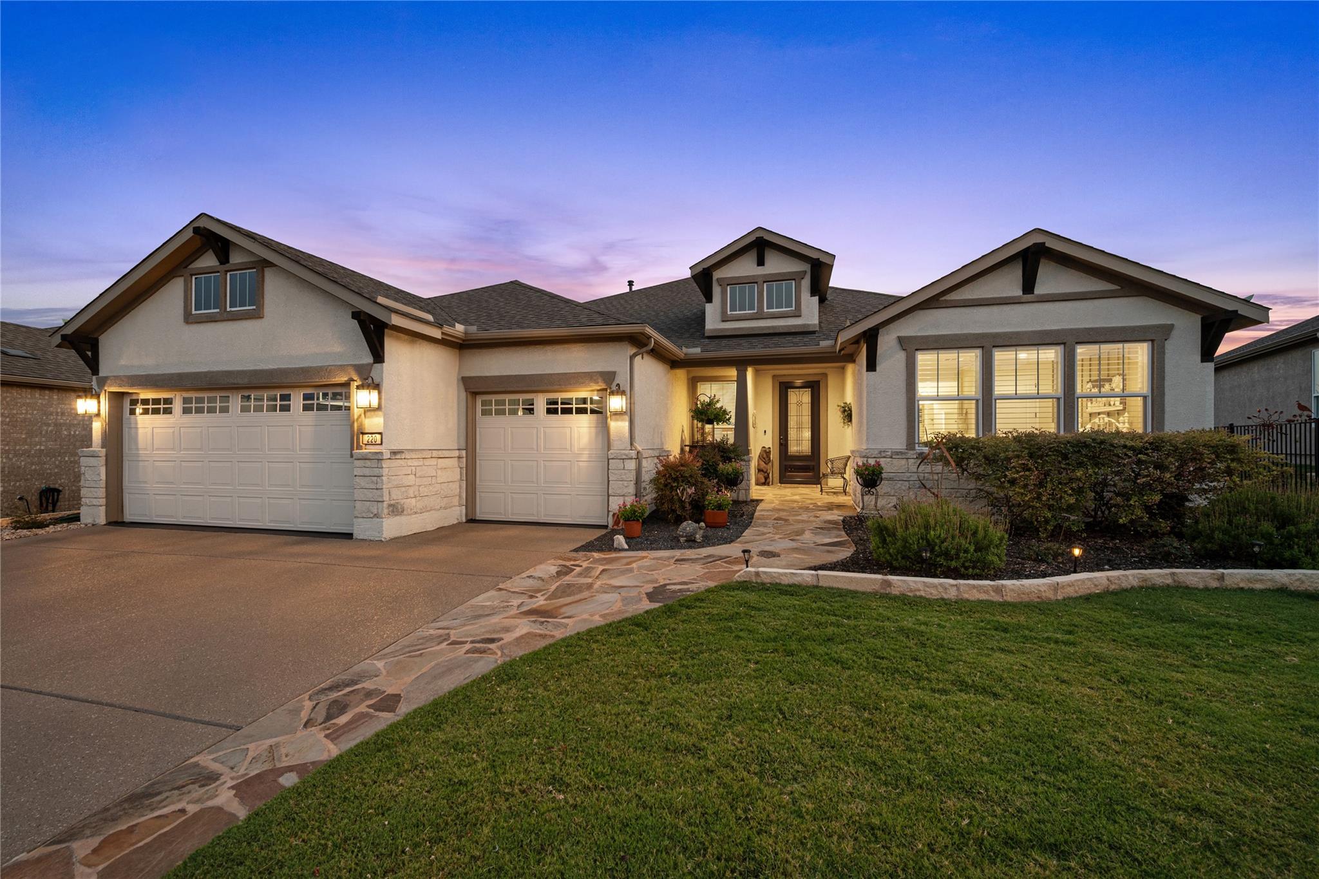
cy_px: 440
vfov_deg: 77.3
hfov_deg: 100.4
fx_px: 549
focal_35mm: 15
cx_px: 660
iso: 800
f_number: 8
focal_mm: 15
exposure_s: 1/2
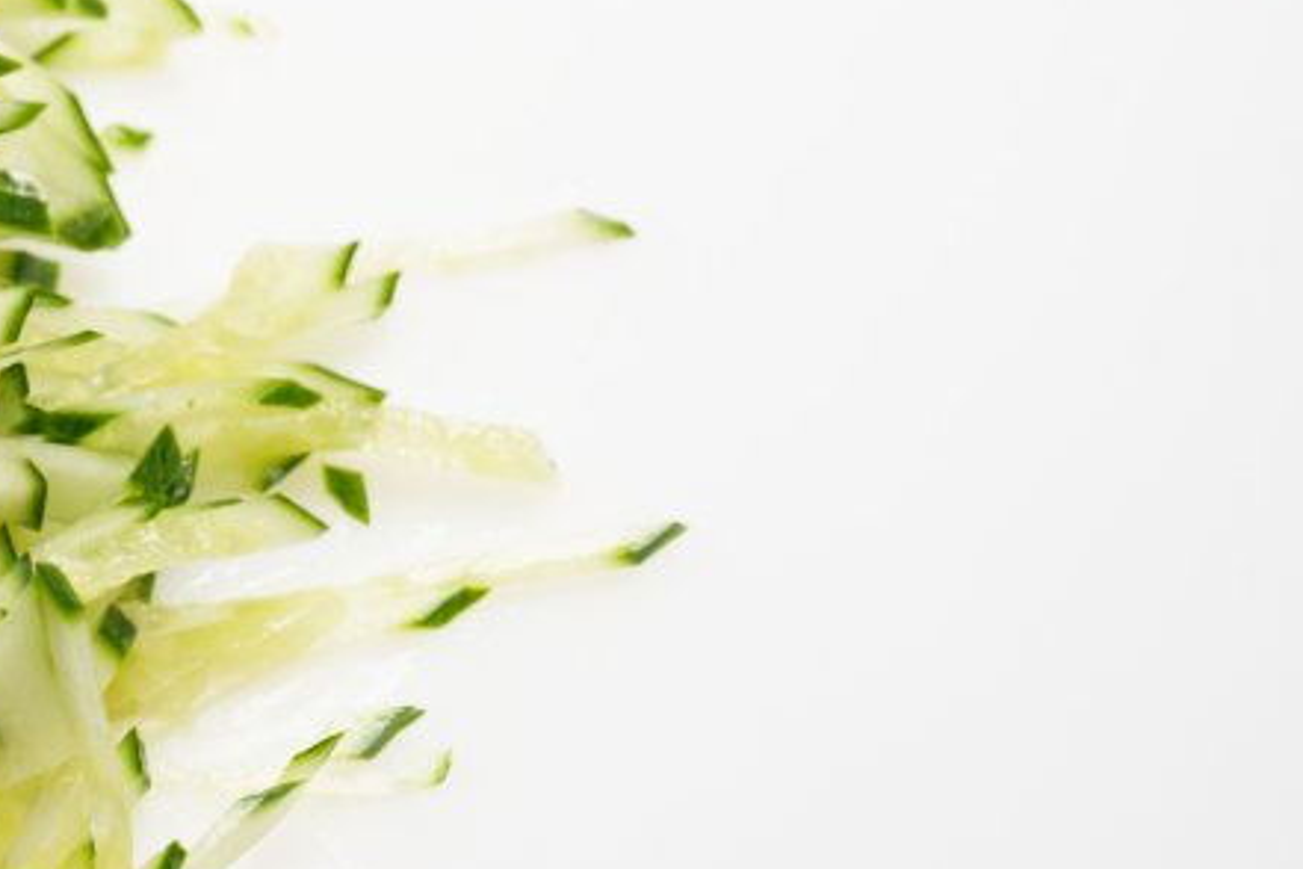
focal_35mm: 147
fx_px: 5320
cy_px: -87
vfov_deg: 9.2
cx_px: -352
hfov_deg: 13.5
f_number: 8
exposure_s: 1/200
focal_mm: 54
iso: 200
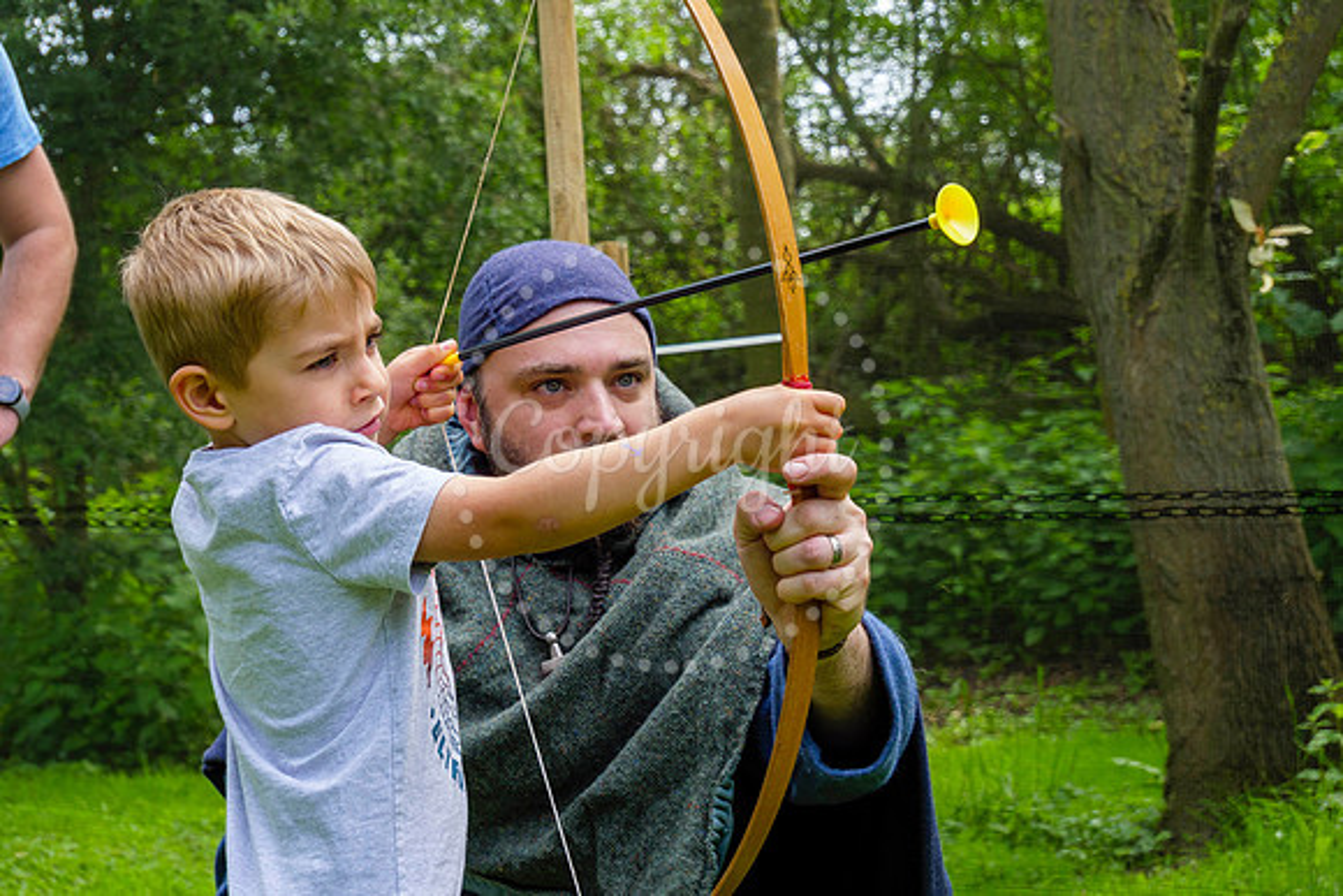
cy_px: 448
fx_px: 2872
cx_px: 672
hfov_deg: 26.3
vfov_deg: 17.7
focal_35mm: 77
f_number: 5.3
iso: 400
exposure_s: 1/250
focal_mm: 36
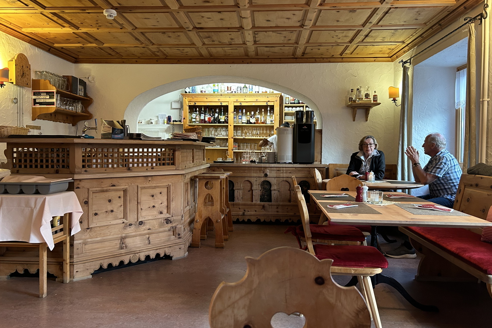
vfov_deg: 46.4
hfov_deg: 65.5
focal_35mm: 28
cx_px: 244
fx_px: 383
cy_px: 156
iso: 250
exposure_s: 1/50
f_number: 1.5
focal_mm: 5.7
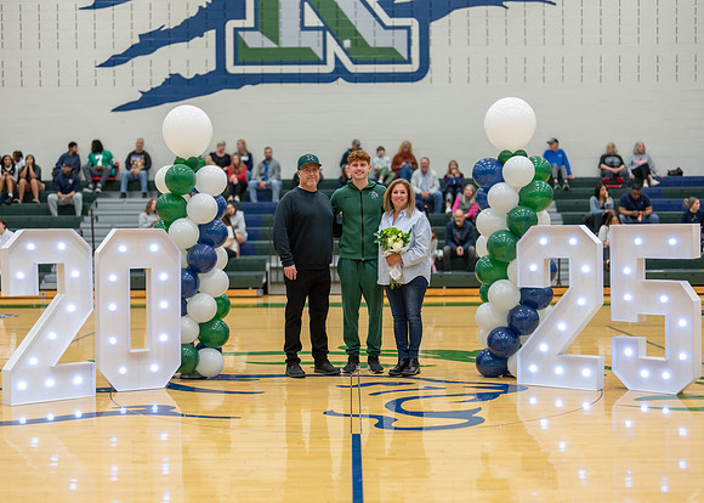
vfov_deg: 26.8
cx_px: 338
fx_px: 1054
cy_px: 252
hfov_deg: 36.9
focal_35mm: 53
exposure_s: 1/400
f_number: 1.2
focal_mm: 50
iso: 320
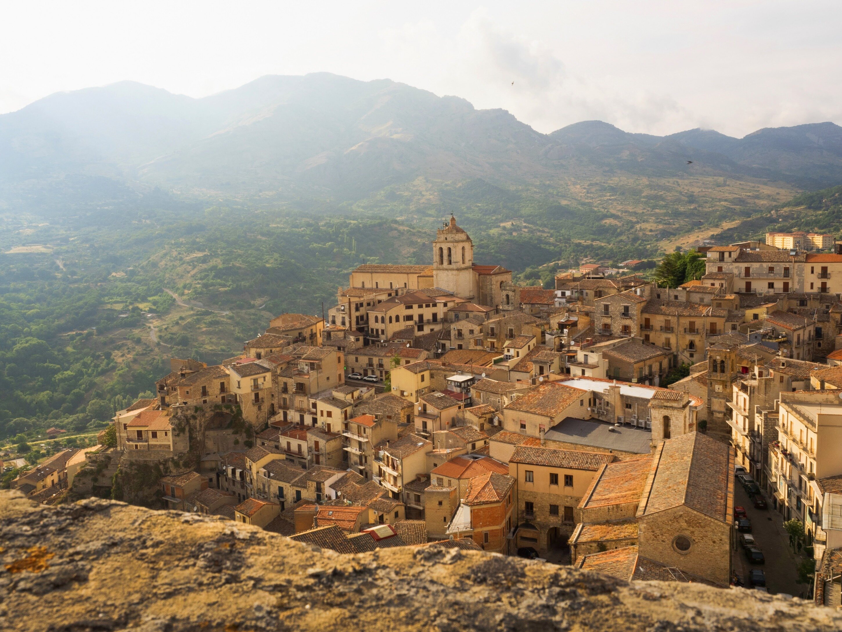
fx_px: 730
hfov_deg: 60.0
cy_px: 316
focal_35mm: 30
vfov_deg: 46.8
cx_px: 421
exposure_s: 1/160
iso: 200
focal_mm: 15
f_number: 13
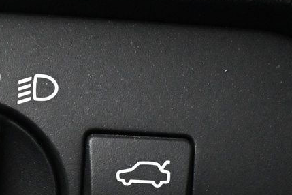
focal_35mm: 156
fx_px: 1265
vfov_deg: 8.8
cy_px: 183
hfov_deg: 12.9
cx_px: -55
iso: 4000
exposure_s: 1/13
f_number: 4.5
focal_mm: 27.5
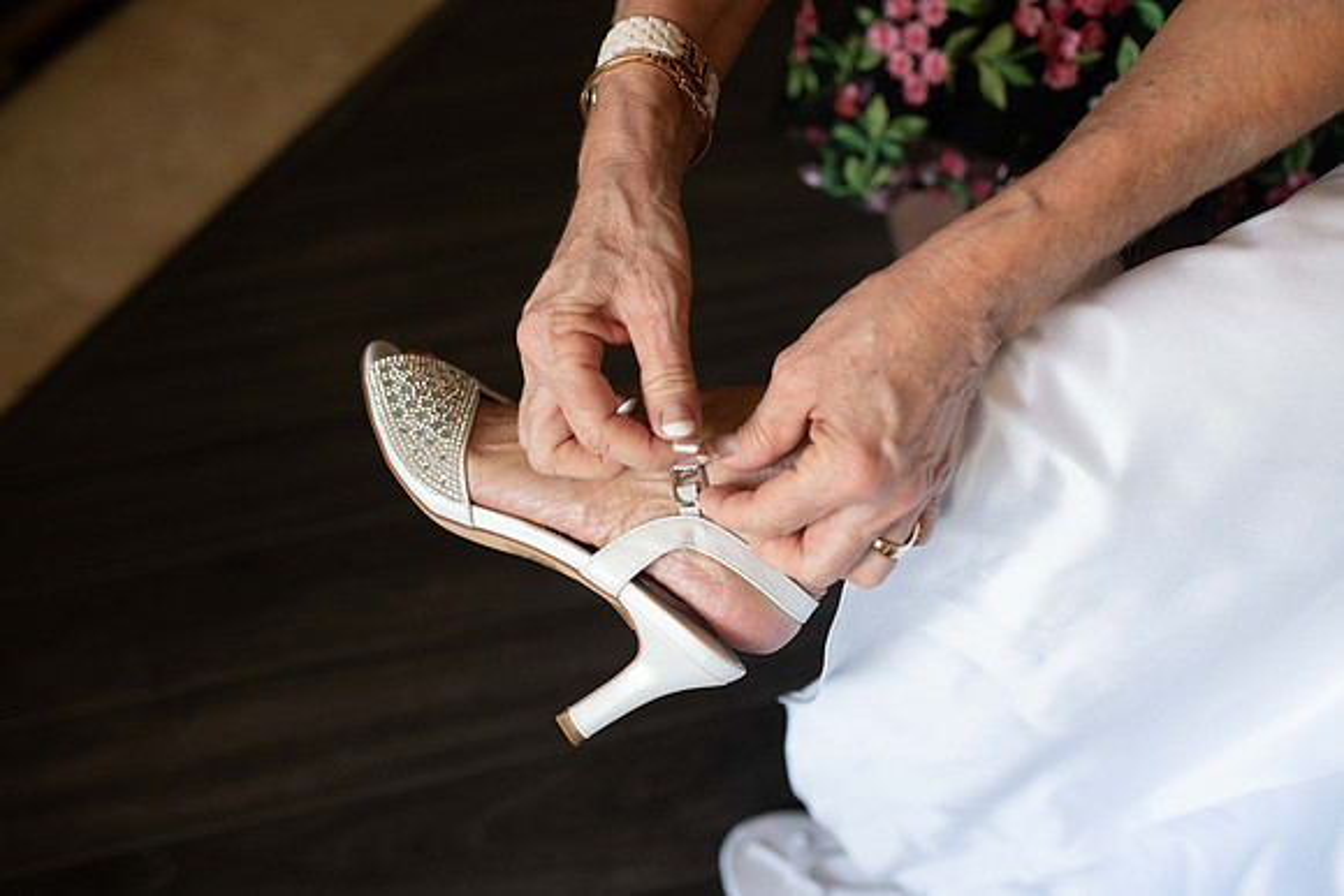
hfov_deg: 54.4
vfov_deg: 37.9
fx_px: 1307
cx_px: 672
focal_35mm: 35
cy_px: 448
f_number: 2.8
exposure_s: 1/250
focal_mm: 35
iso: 1250
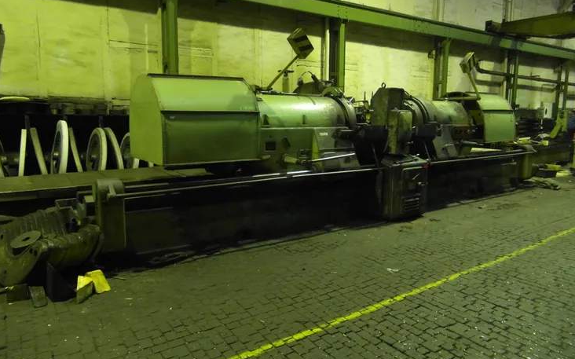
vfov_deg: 49.2
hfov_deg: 72.6
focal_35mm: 25
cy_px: 168
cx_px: 292
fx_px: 392
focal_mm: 4.1
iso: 800
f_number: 2.8
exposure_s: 1/45
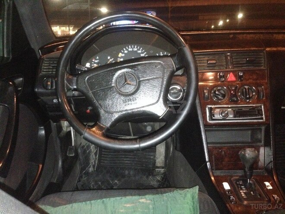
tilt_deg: -13.1
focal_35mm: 33
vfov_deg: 42.9
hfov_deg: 55.4
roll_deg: -1.3
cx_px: 142
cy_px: 107
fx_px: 272
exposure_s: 1/16
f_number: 2.4
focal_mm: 4.12
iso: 640
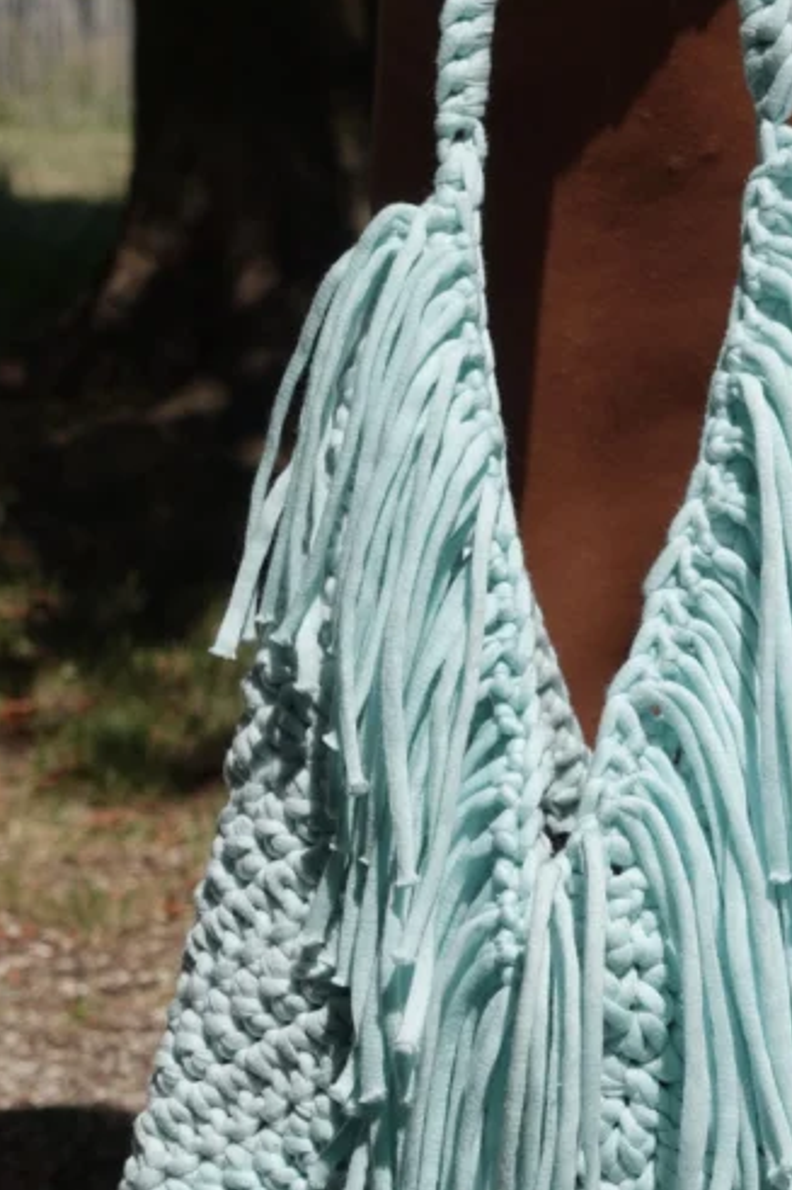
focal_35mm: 99
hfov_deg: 13.7
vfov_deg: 20.6
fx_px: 3269
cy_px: 594
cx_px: 630
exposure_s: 1/250
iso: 125
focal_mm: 20.14
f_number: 4
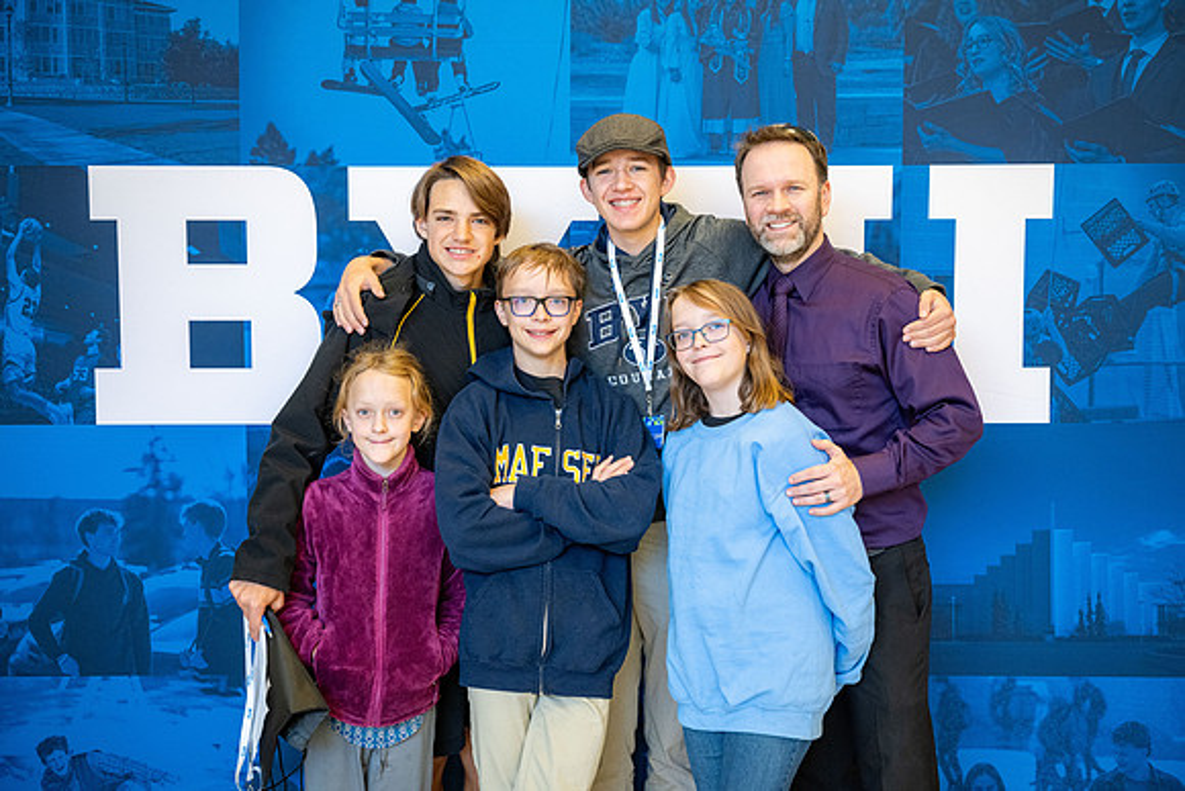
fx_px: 1284
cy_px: 396
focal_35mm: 39
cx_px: 592
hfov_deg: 49.5
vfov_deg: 34.2
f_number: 3.2
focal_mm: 39
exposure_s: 1/160
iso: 1250
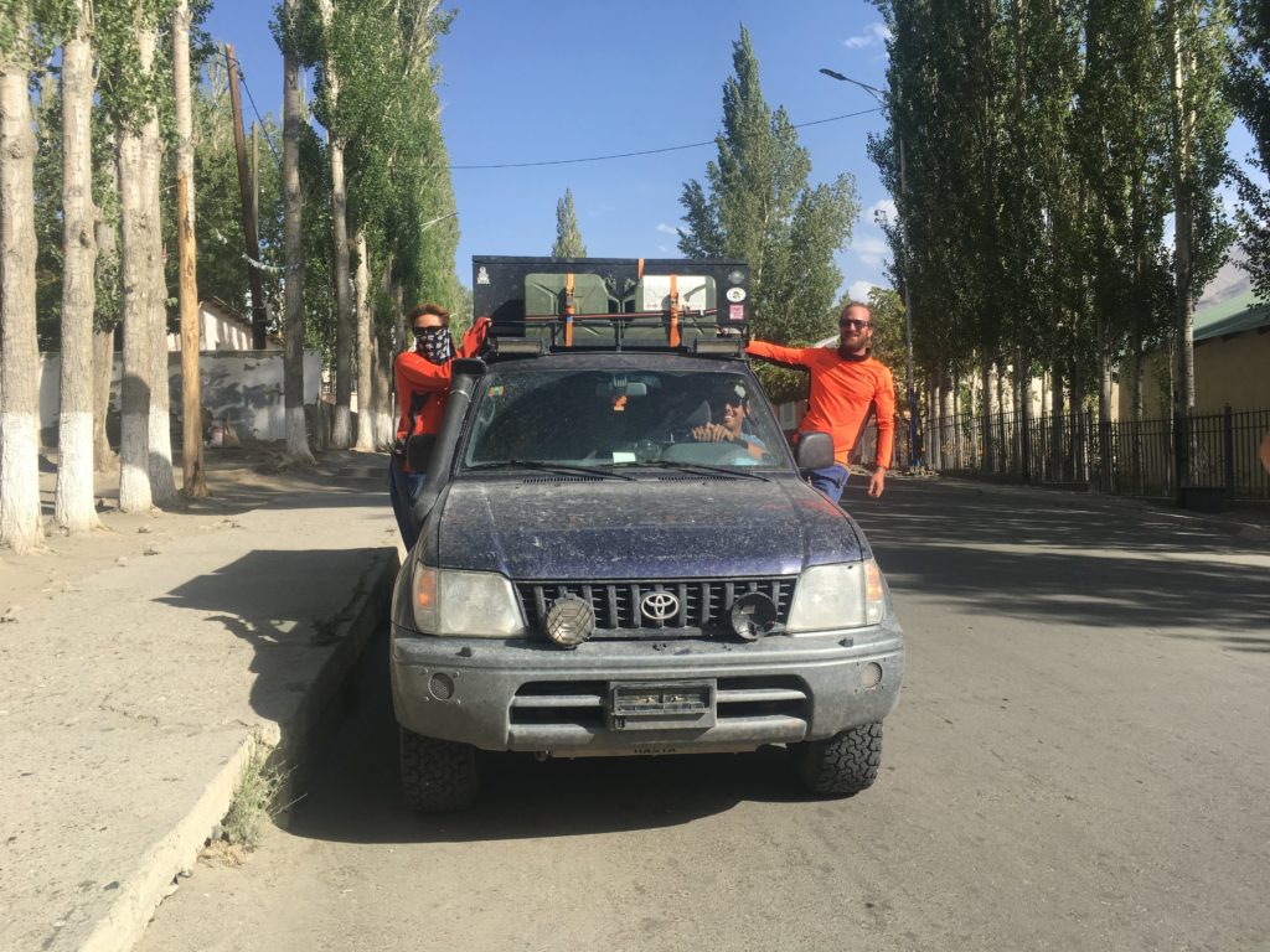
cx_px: 635
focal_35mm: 29
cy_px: 476
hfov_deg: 61.7
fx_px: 1064
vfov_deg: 48.2
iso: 25
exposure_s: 1/986
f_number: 2.2
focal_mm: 4.15
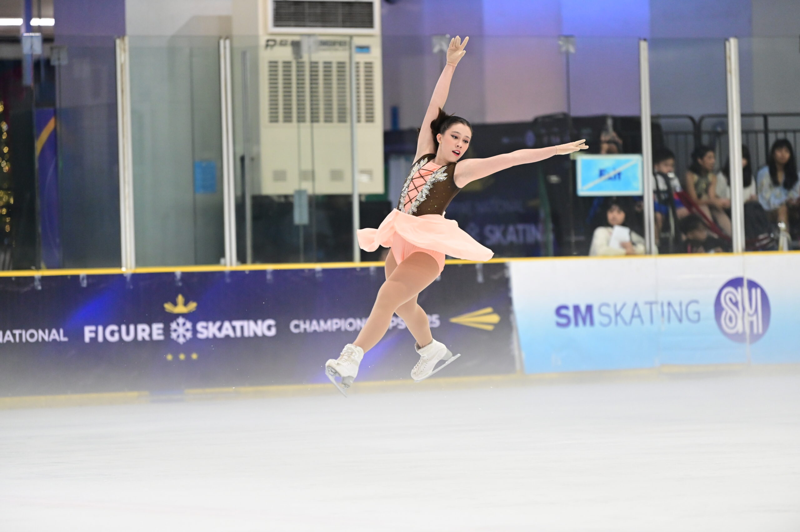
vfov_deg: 6.9
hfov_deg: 10.3
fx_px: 4441
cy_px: 266
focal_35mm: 200
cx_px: 400
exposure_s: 1/1000
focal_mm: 200
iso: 4000
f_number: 3.2
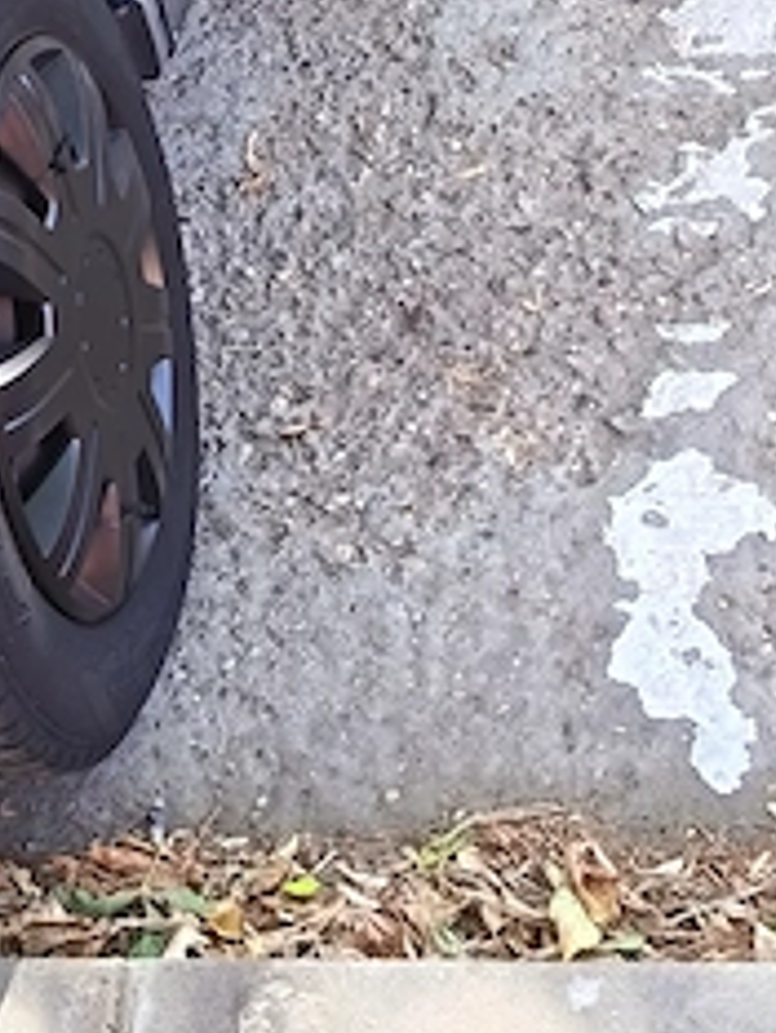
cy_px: -386
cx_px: -395
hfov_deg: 13.5
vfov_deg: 17.6
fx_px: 3076
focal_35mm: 103
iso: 596
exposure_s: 1/100
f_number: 1.75
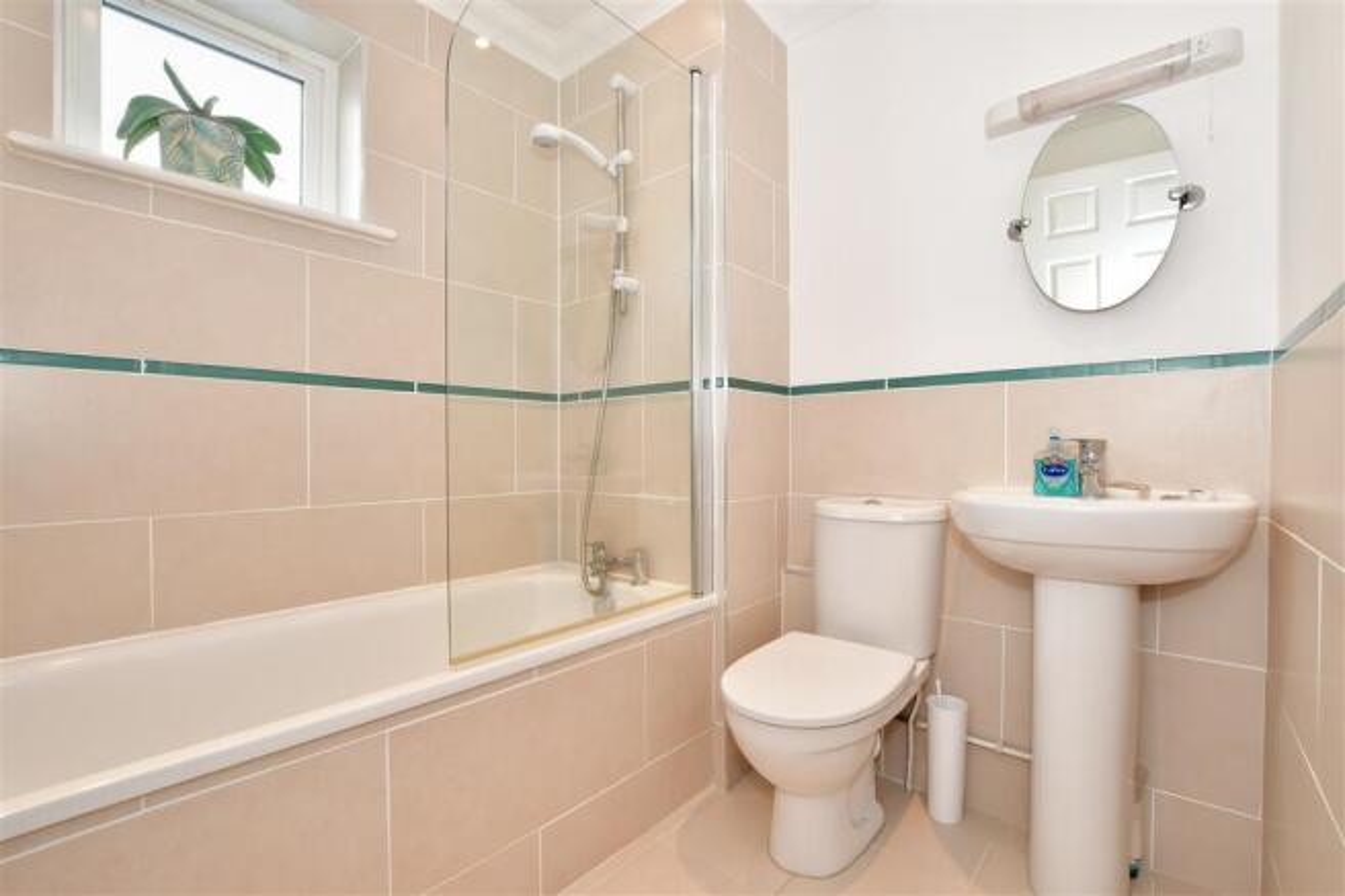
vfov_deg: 77.3
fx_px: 560
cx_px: 672
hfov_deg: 100.4
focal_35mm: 15
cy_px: 448
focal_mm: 10
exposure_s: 1/20
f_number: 8
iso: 400
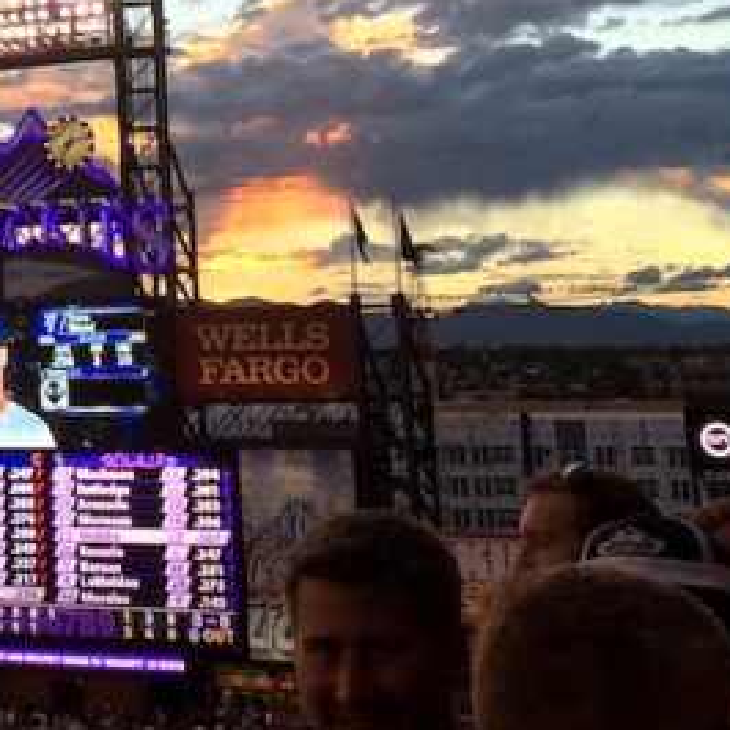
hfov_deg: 16.2
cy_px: -33
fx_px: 2434
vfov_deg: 16.6
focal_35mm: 102
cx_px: -198
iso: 32
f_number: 2.2
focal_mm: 4.12
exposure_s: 1/326
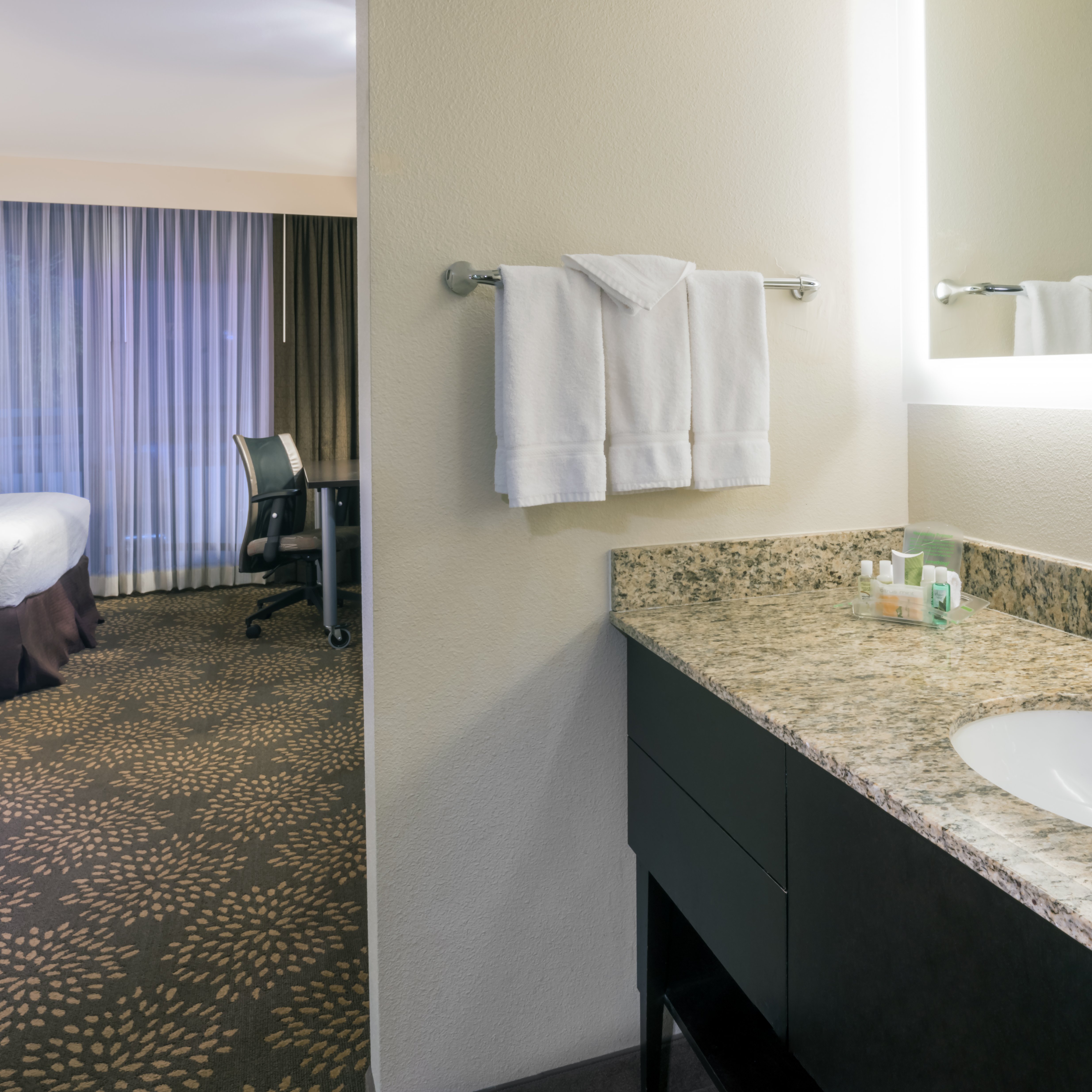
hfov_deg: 58.2
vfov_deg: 59.0
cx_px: 697
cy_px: 572
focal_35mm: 27
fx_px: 964
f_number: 20
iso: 200
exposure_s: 6
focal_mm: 19
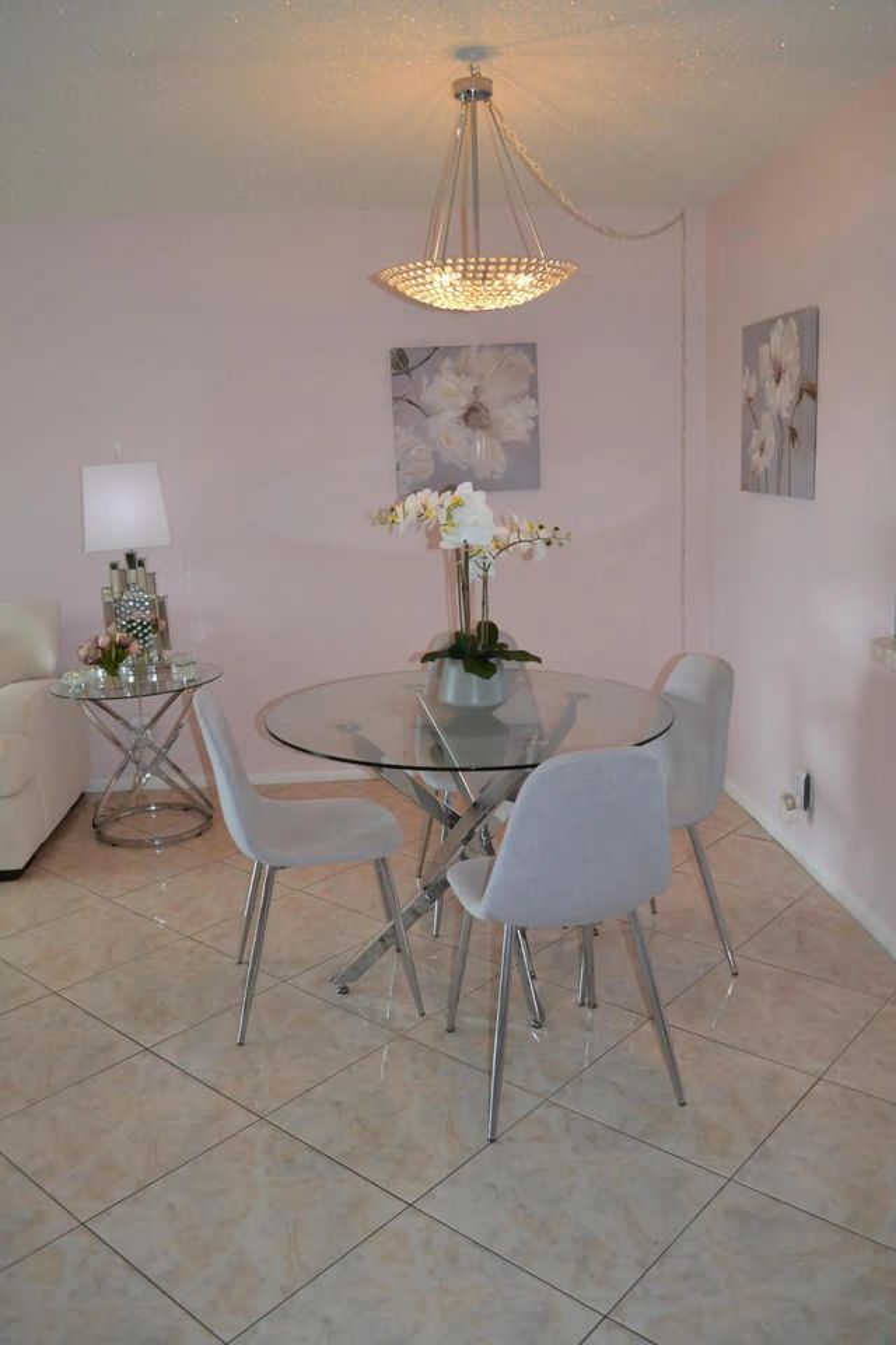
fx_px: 1008
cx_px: 448
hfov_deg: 47.9
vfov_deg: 67.4
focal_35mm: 27
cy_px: 672
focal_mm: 18
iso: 500
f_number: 3.5
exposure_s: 1/60
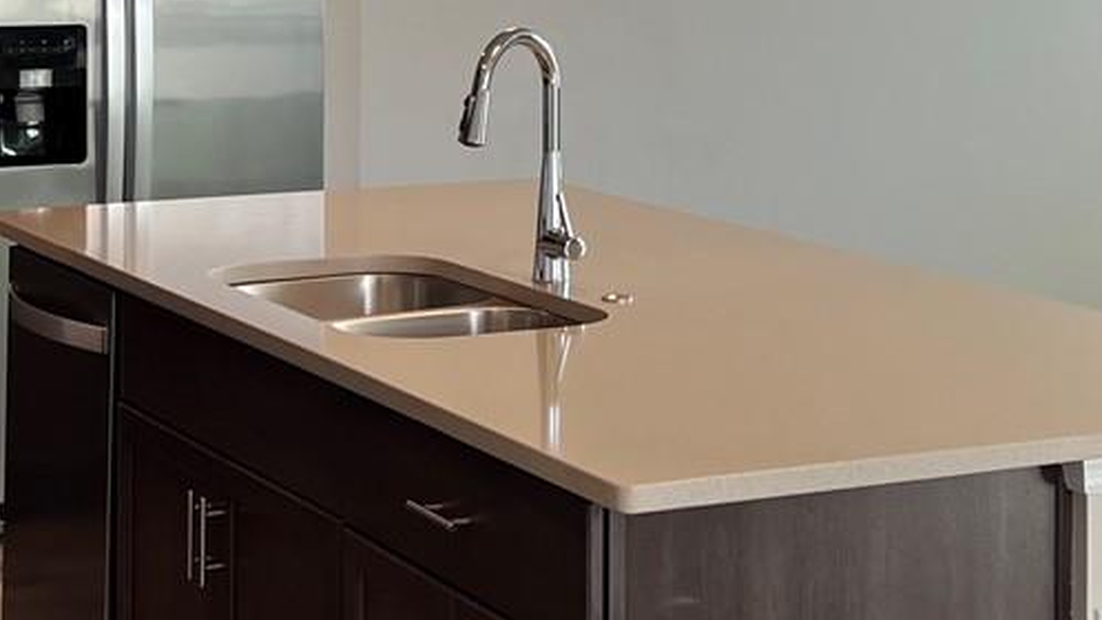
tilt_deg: -1.7
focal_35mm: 91
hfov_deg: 23.4
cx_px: 566
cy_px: -71
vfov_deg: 13.0
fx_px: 2659
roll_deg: -0.2
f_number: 1.5
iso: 50
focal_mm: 5.7
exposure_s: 1/120
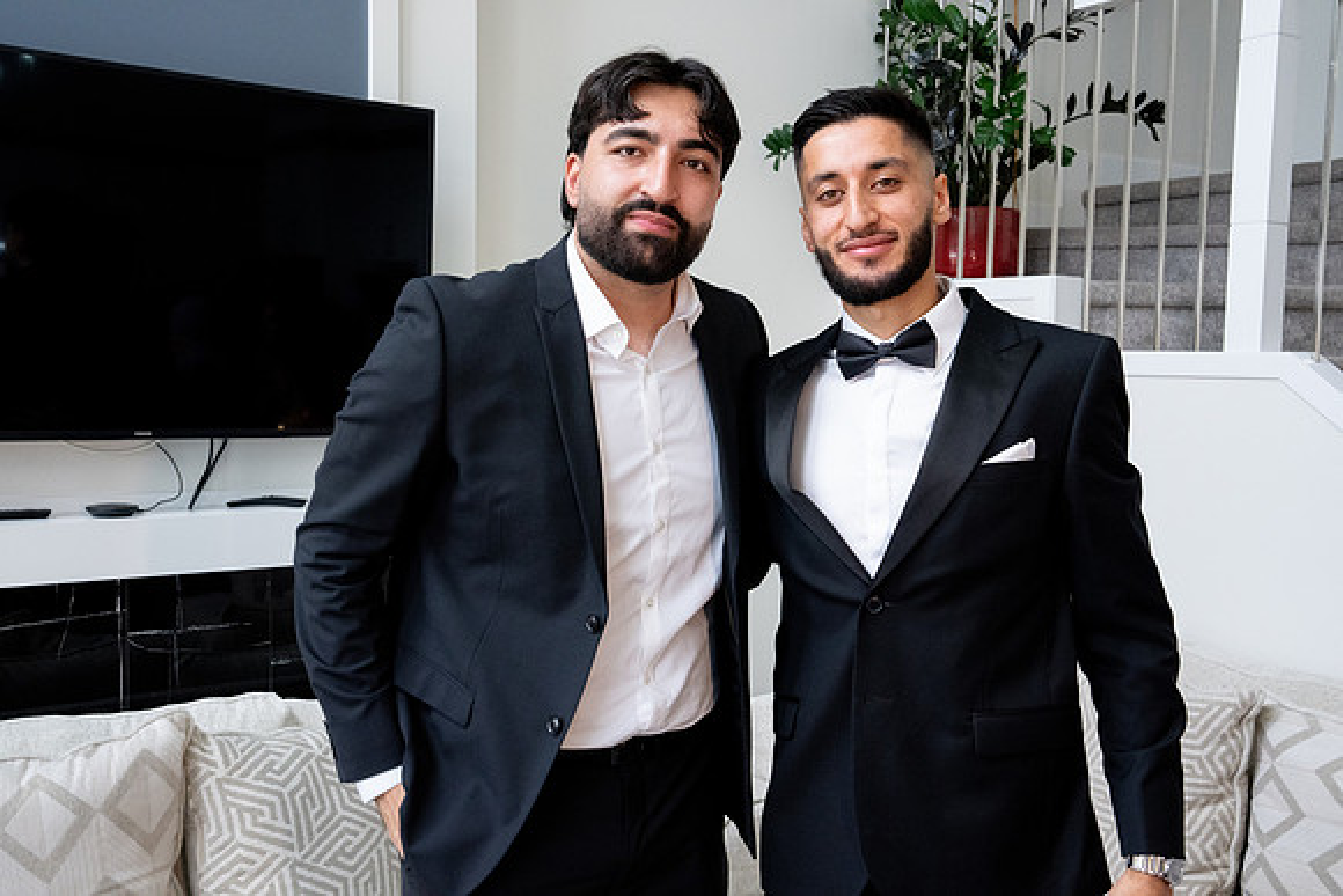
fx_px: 1381
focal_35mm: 37
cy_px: 448
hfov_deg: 51.9
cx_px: 672
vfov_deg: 36.0
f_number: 9
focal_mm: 37
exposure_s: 1/160
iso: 6400
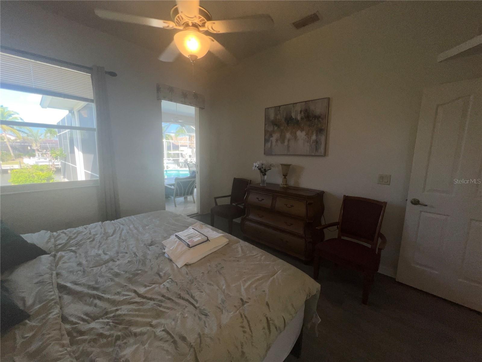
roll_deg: -0.8
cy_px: 181
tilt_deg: -8.6
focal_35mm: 13
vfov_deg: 89.9
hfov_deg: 106.2
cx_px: 241
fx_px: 181
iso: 25
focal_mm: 1.57
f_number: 1.8
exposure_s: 1/235
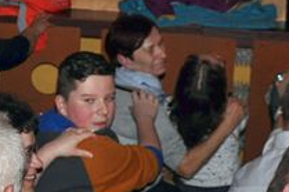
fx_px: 882
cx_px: -47
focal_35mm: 110
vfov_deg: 12.4
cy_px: 107
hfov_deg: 17.8
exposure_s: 1/60
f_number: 4.5
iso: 1000
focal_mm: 18
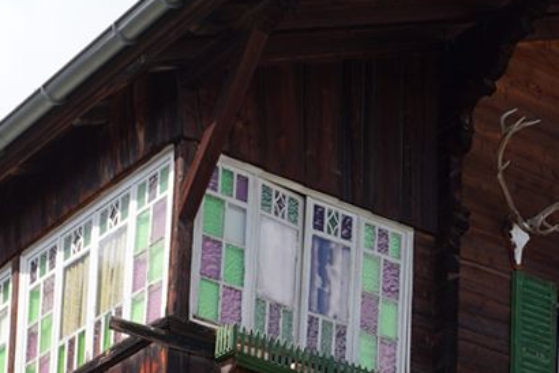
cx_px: 705
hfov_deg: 16.6
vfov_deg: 10.9
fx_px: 1818
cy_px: 677
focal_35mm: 117
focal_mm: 24
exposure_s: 1/100
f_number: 10
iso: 100
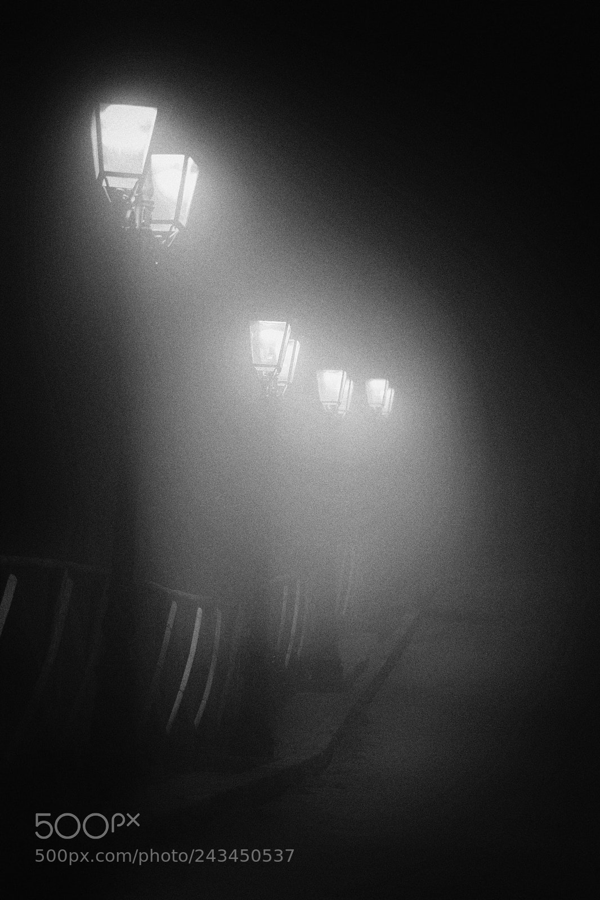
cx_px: 300
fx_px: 3751
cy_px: 450
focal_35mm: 150
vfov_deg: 13.7
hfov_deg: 9.1
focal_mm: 100
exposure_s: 1/25
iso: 400
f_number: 2.8
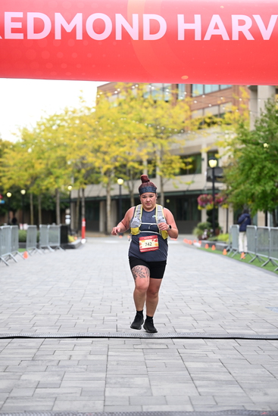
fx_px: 972
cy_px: 208
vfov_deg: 24.2
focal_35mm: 84
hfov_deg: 16.3
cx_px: 139
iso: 640
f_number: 2.8
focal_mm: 84
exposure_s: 1/2000
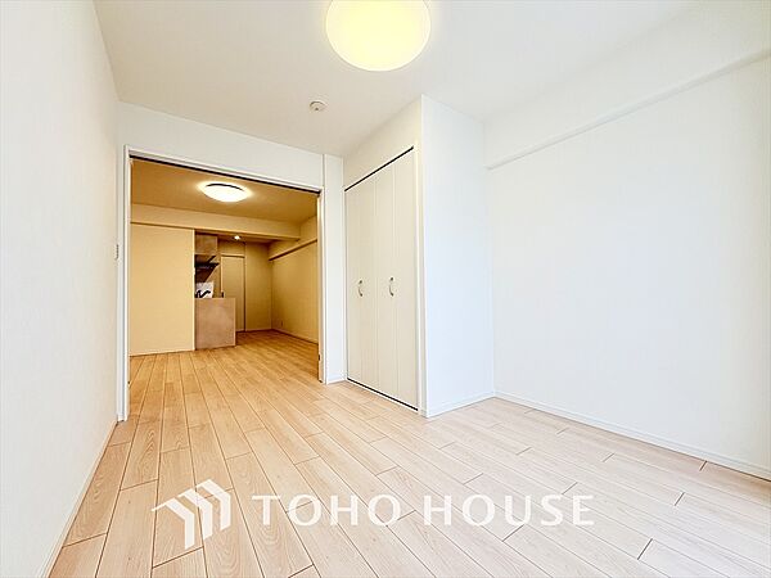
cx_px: 386
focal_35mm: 14
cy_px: 289
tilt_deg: +1.2
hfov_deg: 102.1
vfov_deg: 85.7
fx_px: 312
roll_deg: +0.8
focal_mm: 2.22
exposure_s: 1/99
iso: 40
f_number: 2.2
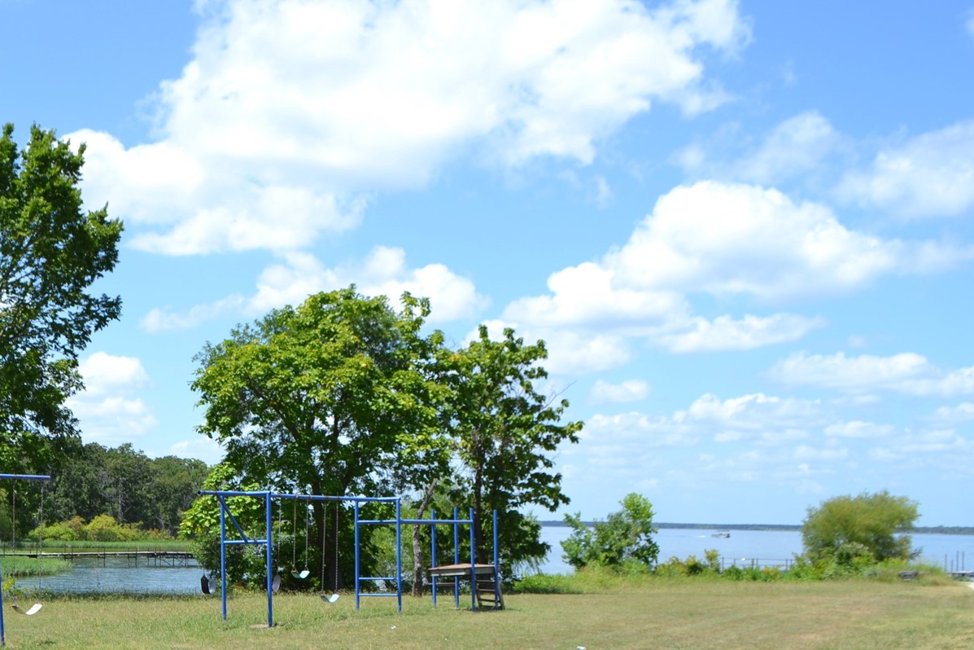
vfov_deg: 27.0
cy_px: 524
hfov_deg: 38.7
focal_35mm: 49
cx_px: 186
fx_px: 1326
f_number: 8
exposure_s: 1/250
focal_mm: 18
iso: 100
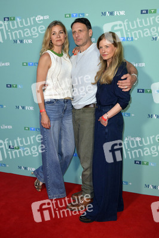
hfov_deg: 35.0
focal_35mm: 38
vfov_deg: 50.7
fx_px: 252
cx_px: 80
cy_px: 119
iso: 1600
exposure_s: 1/250
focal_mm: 38
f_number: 6.3
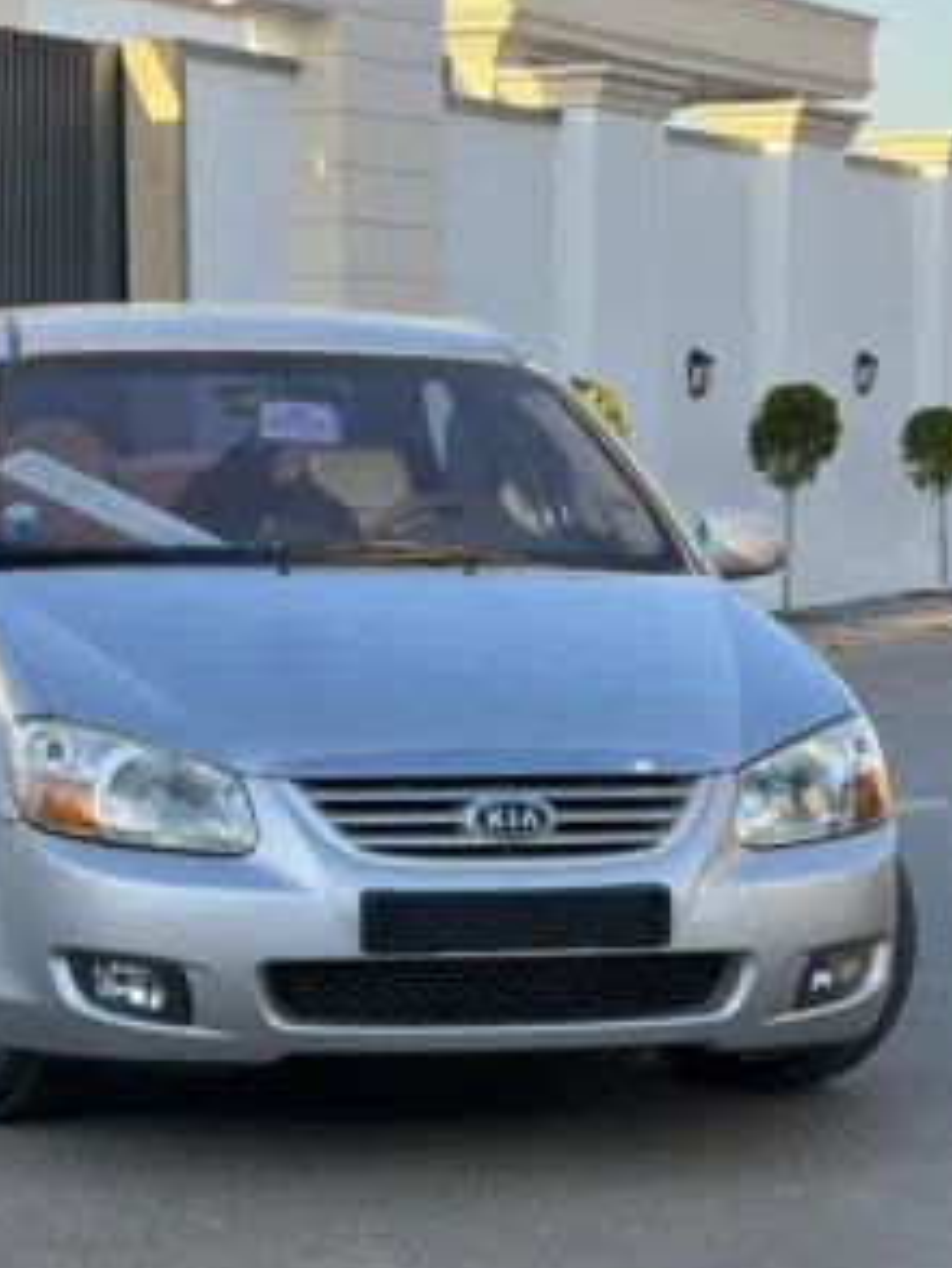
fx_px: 3847
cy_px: 853
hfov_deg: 14.1
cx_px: 351
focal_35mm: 105
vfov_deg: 18.7
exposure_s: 1/121
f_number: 2.8
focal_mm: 9
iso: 25
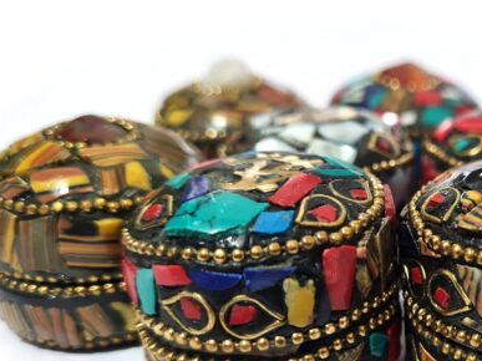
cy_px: 240
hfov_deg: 38.9
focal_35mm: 47
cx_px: 387
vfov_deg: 30.6
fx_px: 654
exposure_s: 1/40
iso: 320
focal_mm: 5.4
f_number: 1.8
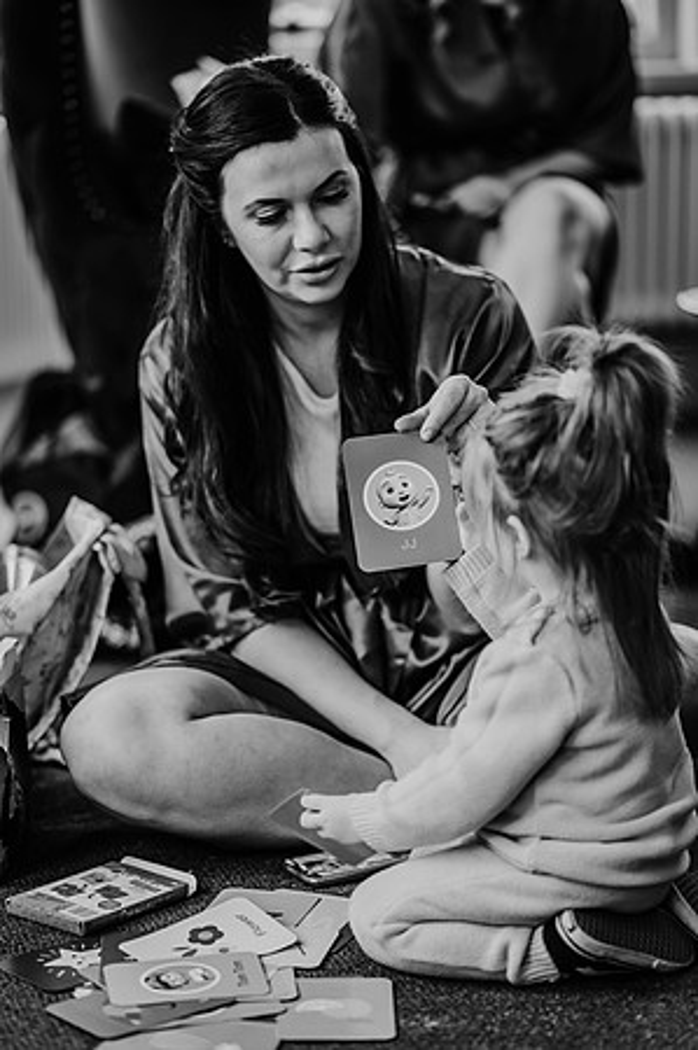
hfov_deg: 16.0
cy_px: 525
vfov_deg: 23.9
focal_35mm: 85
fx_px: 2478
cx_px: 349
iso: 500
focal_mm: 85
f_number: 1.8
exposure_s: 1/160
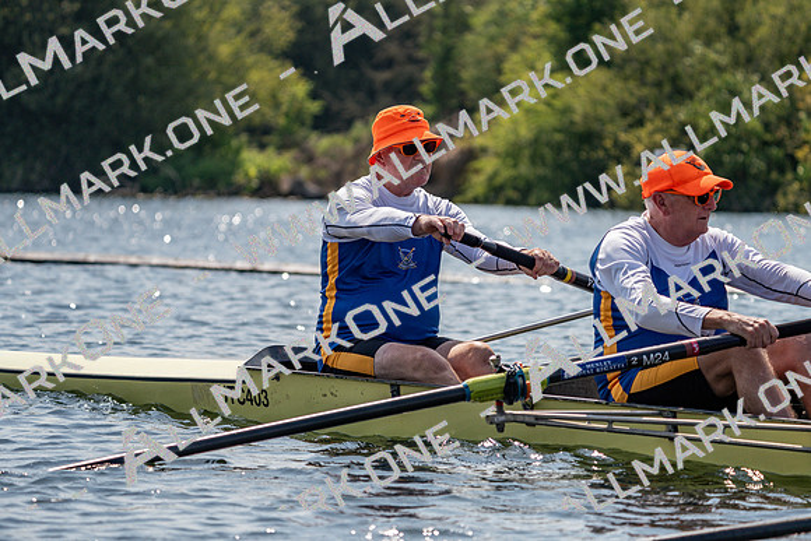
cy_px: 270
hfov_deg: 10.3
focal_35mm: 200
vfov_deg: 6.9
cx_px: 406
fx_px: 4506
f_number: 5.6
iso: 160
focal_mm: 200
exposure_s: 1/1600
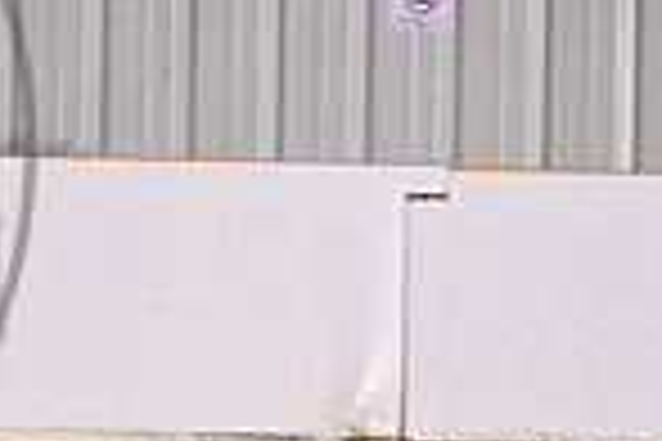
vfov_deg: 1.7
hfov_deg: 2.6
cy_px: 146
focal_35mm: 788
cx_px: -500
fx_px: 14489
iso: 2000
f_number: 4
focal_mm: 200
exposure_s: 1/200
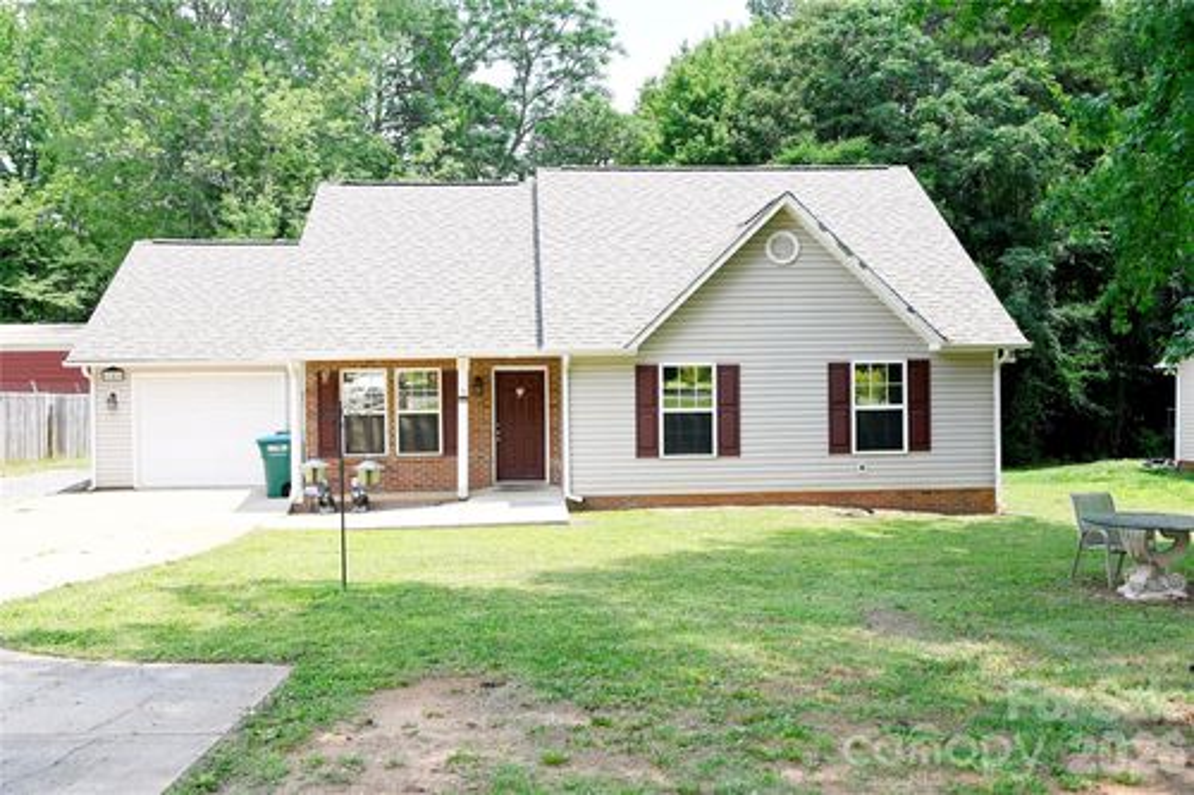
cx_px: 597
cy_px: 398
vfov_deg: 43.6
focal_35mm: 30
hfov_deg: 61.9
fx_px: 995
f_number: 6.3
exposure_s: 1/160
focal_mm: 30
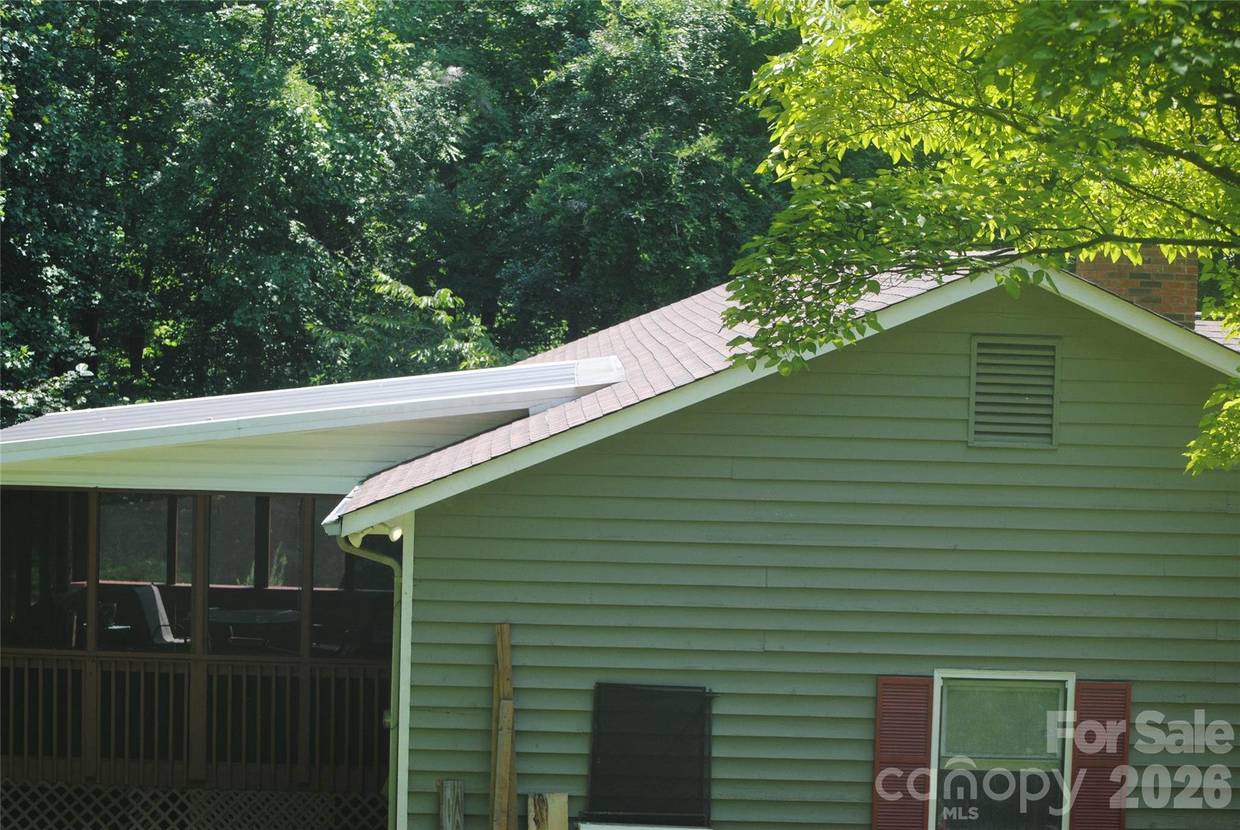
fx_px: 2844
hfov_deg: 24.6
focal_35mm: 82
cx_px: 620
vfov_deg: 16.6
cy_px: 415
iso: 140
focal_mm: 55
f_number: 5.6
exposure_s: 1/125
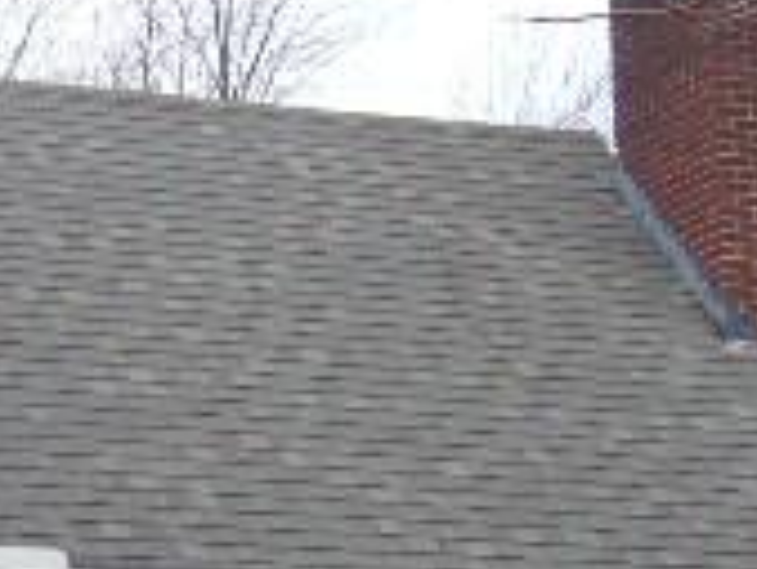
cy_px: 721
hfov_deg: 12.5
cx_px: -85
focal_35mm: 155
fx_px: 3392
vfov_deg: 9.4
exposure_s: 1/250
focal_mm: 4.9
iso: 80
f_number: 2.9
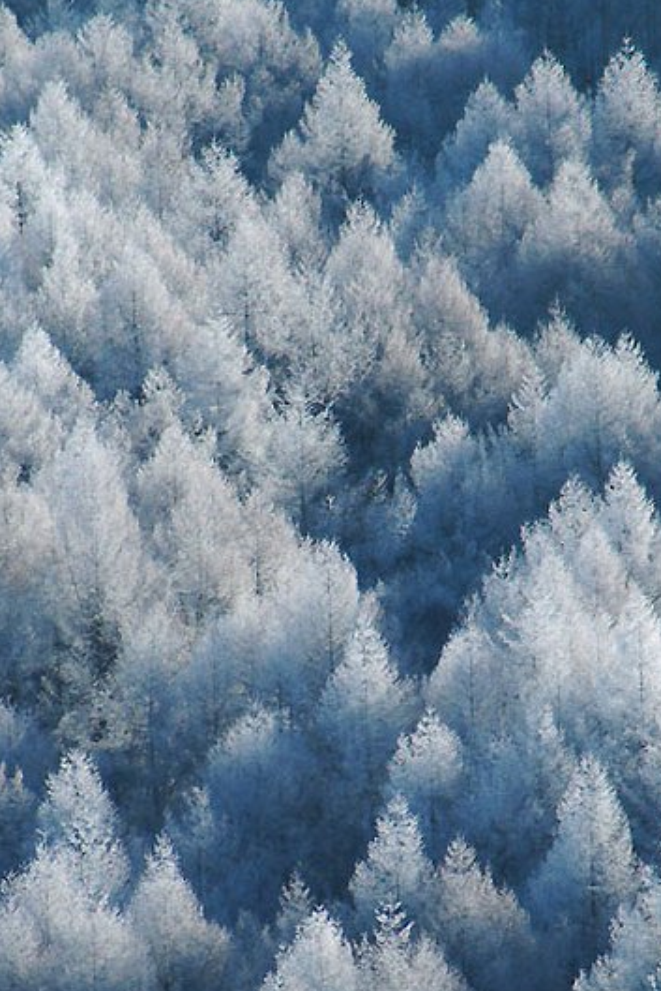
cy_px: 387
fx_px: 9440
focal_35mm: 343
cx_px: 416
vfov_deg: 6.0
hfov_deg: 4.0
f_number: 8
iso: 200
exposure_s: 1/350
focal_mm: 118
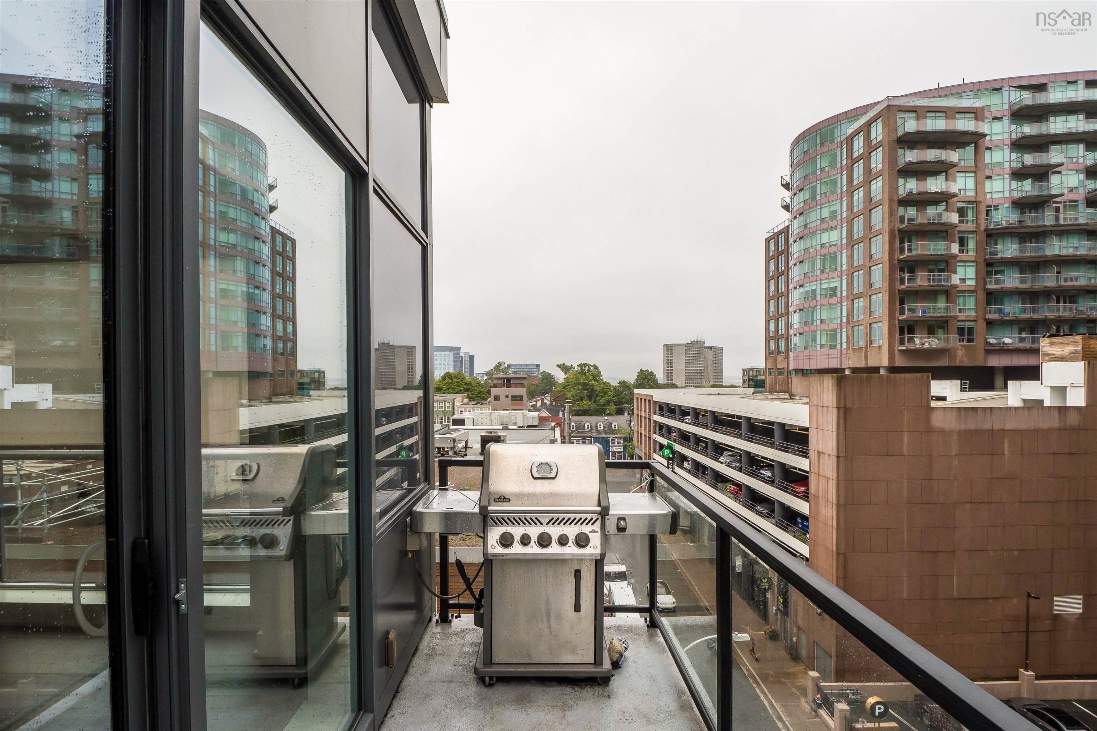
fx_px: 503
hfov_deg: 95.0
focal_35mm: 16
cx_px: 548
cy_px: 366
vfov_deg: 72.1
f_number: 6.3
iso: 400
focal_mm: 11
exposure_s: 1/640
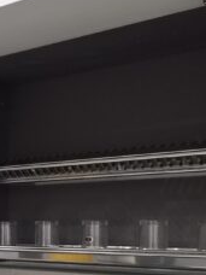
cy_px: 254
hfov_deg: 19.1
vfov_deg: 25.4
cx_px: -20
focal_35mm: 74
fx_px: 587
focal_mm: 5.4
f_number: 1.8
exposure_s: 1/100
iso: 640
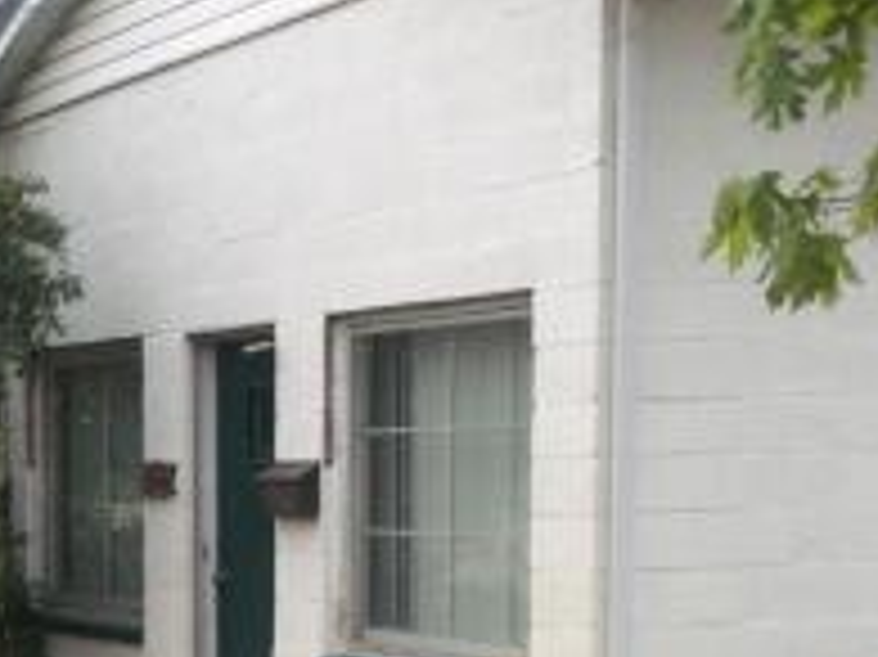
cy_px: 711
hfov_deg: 18.2
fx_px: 2586
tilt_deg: -4.3
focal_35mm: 102
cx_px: -194
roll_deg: +1.8
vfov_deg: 14.2
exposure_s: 1/60
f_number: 2.4
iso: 32
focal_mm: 3.3
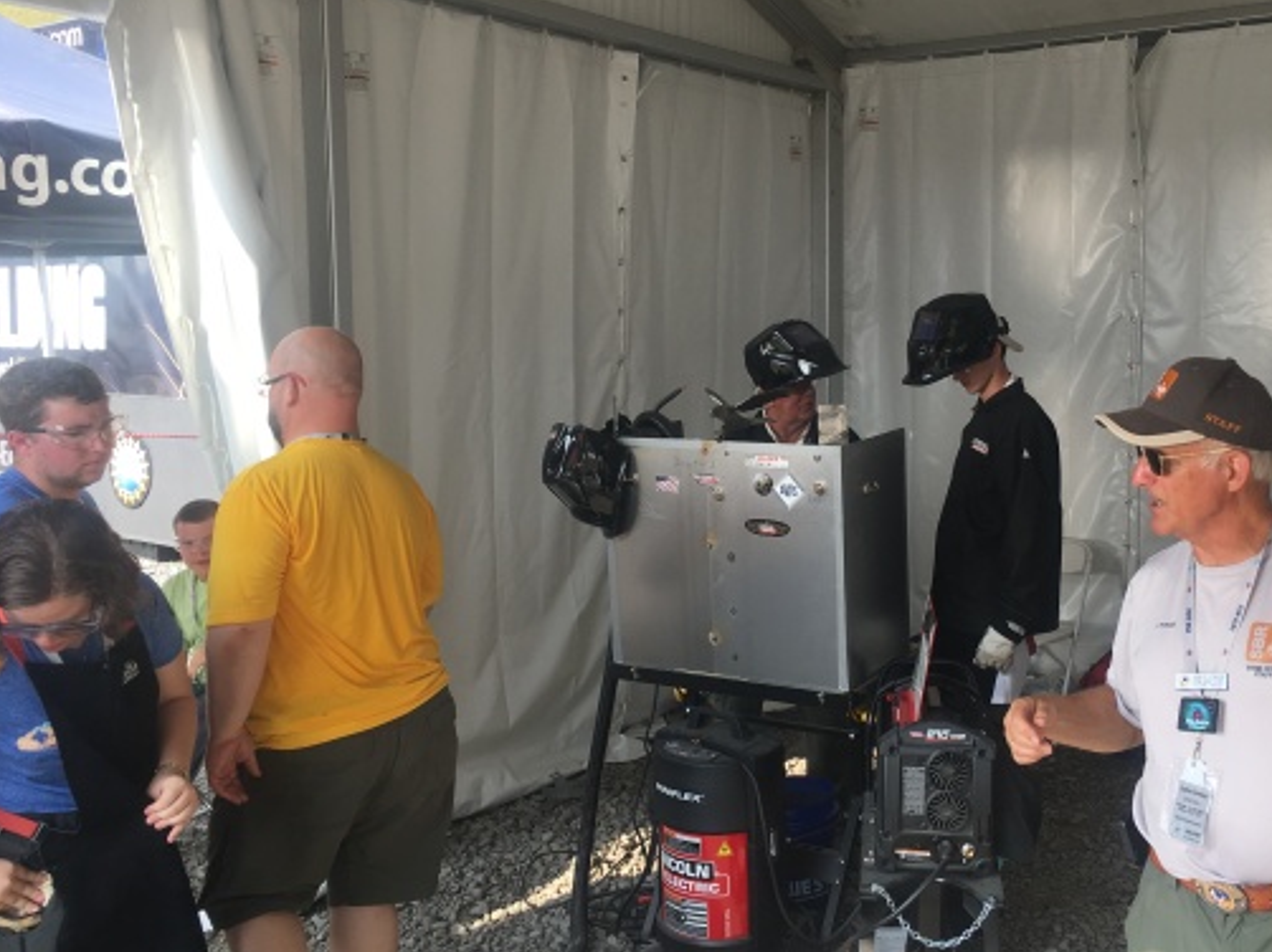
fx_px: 1359
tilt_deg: -1.0
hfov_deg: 49.6
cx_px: 798
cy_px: 433
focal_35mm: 37
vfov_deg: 38.6
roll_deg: -2.4
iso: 25
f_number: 2.2
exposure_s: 1/290
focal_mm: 4.15
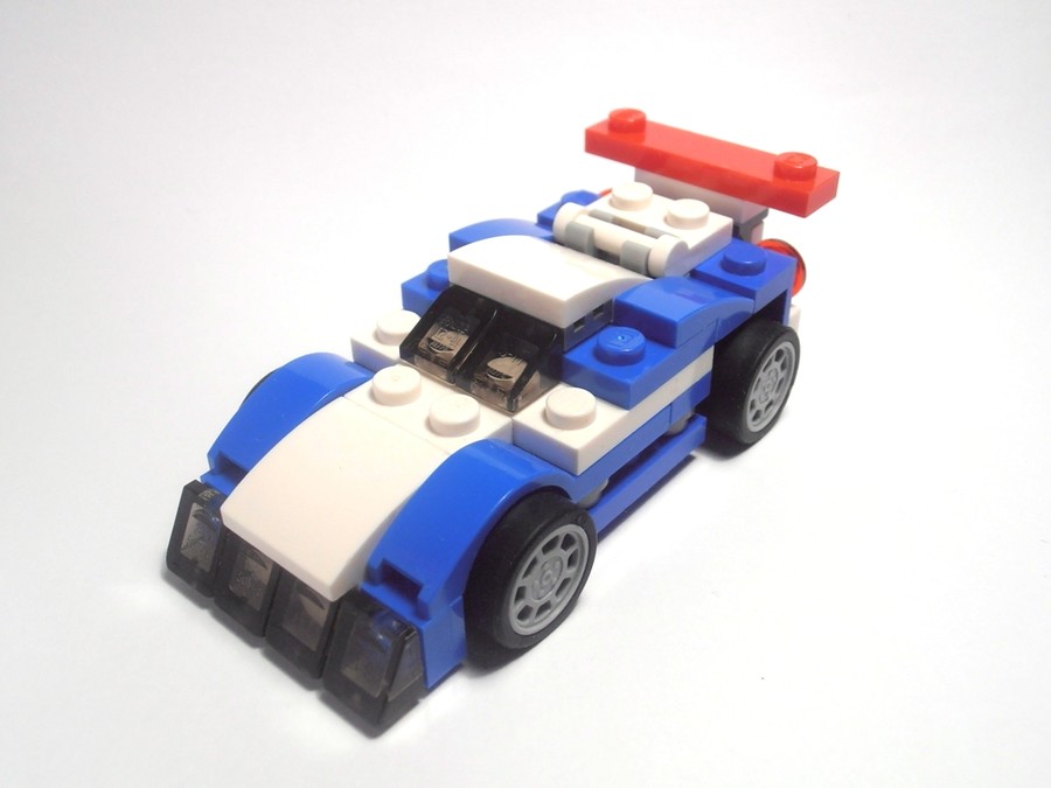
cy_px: 394
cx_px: 526
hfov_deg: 50.1
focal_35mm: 37
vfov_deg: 38.7
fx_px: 1123
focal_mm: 6.61
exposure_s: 1/60
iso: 80
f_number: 3.9
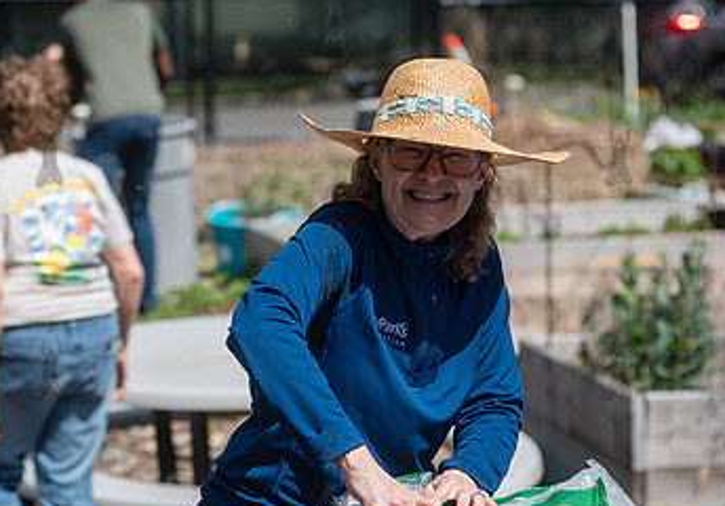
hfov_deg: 12.6
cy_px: 222
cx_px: 256
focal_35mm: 161
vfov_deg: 8.8
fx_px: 3289
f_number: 4
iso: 100
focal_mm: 86
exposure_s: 1/1250
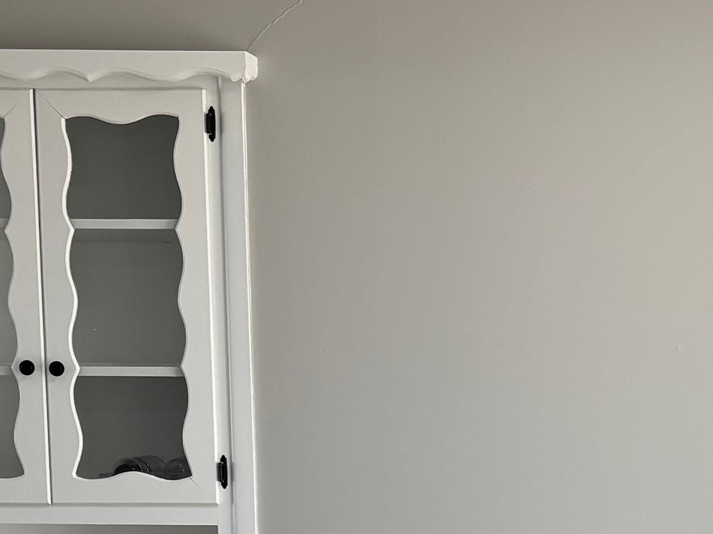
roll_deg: -0.5
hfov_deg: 22.5
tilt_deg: -7.5
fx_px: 1730
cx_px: 691
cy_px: 583
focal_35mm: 84
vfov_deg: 17.0
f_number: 1.6
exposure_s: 1/156
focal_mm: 5.96
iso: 80
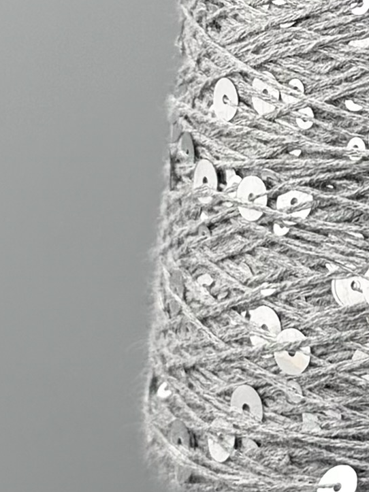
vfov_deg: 26.9
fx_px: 967
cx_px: 517
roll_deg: -0.8
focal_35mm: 68
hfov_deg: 19.4
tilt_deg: +4.1
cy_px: -7
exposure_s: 1/1156
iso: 80
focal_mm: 6.76
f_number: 1.78
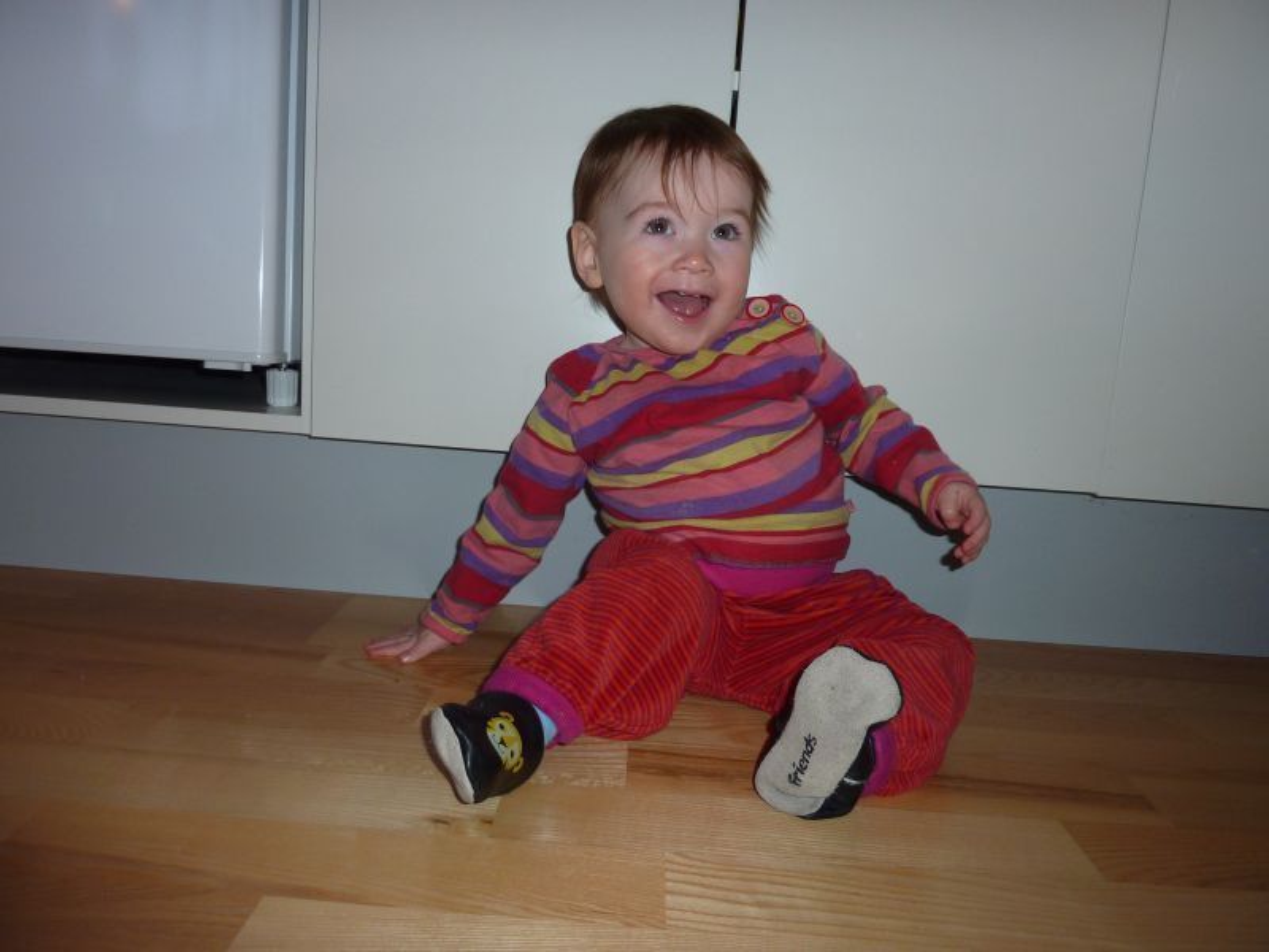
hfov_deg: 69.4
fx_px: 916
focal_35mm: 25
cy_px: 476
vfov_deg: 54.9
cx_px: 634
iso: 100
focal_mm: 4.1
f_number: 3.3
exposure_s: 1/30
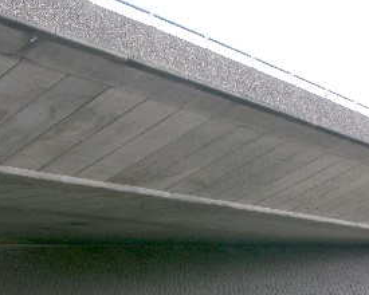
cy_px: 225
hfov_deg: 25.8
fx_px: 797
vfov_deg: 20.8
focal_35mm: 73
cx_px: 261
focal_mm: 8.9
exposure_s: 1/23.2
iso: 50
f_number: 3.5
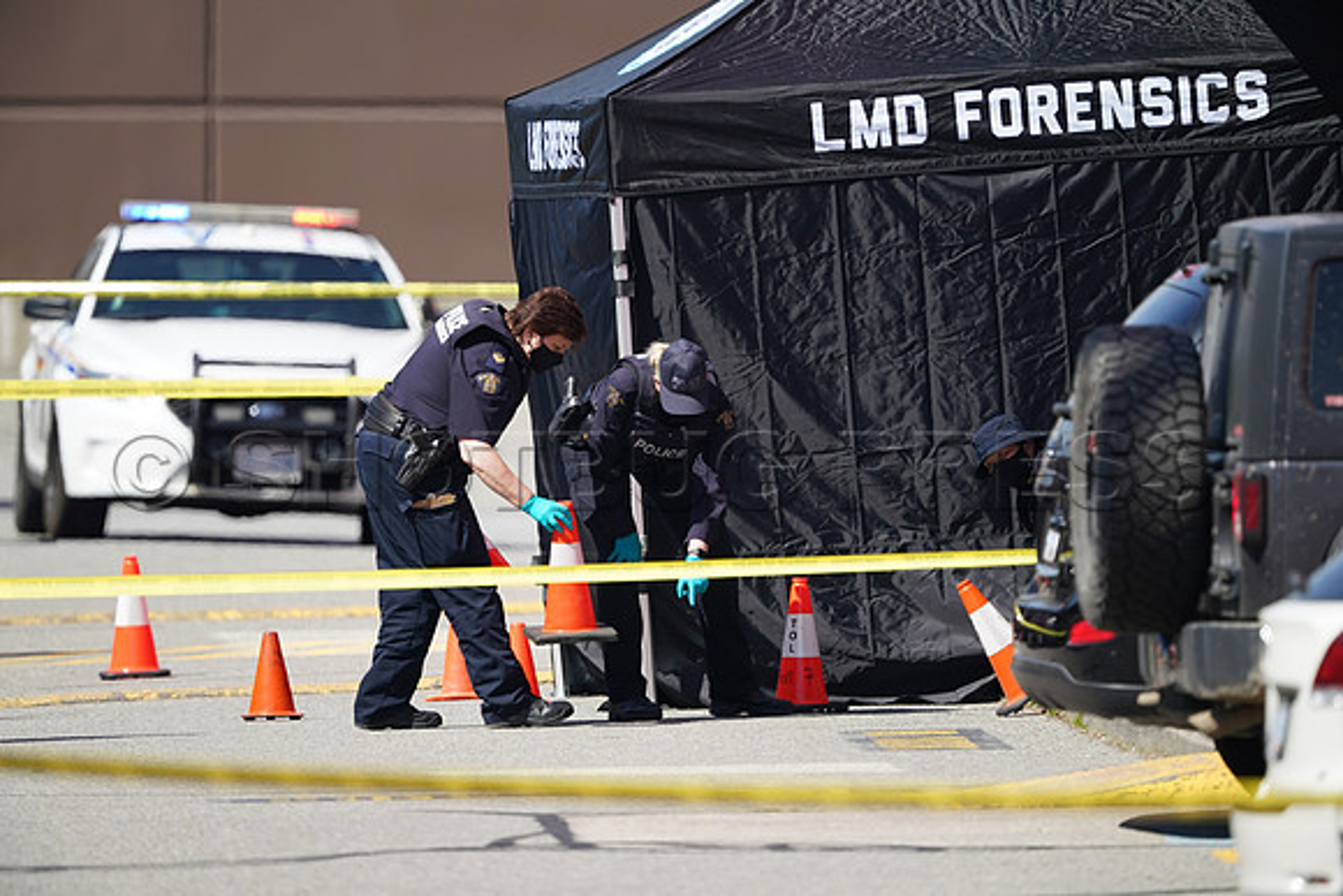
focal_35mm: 840
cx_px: 672
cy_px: 448
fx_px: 31343
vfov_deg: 1.6
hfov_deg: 2.5
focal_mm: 840
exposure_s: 1/1600
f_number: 5.6
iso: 640
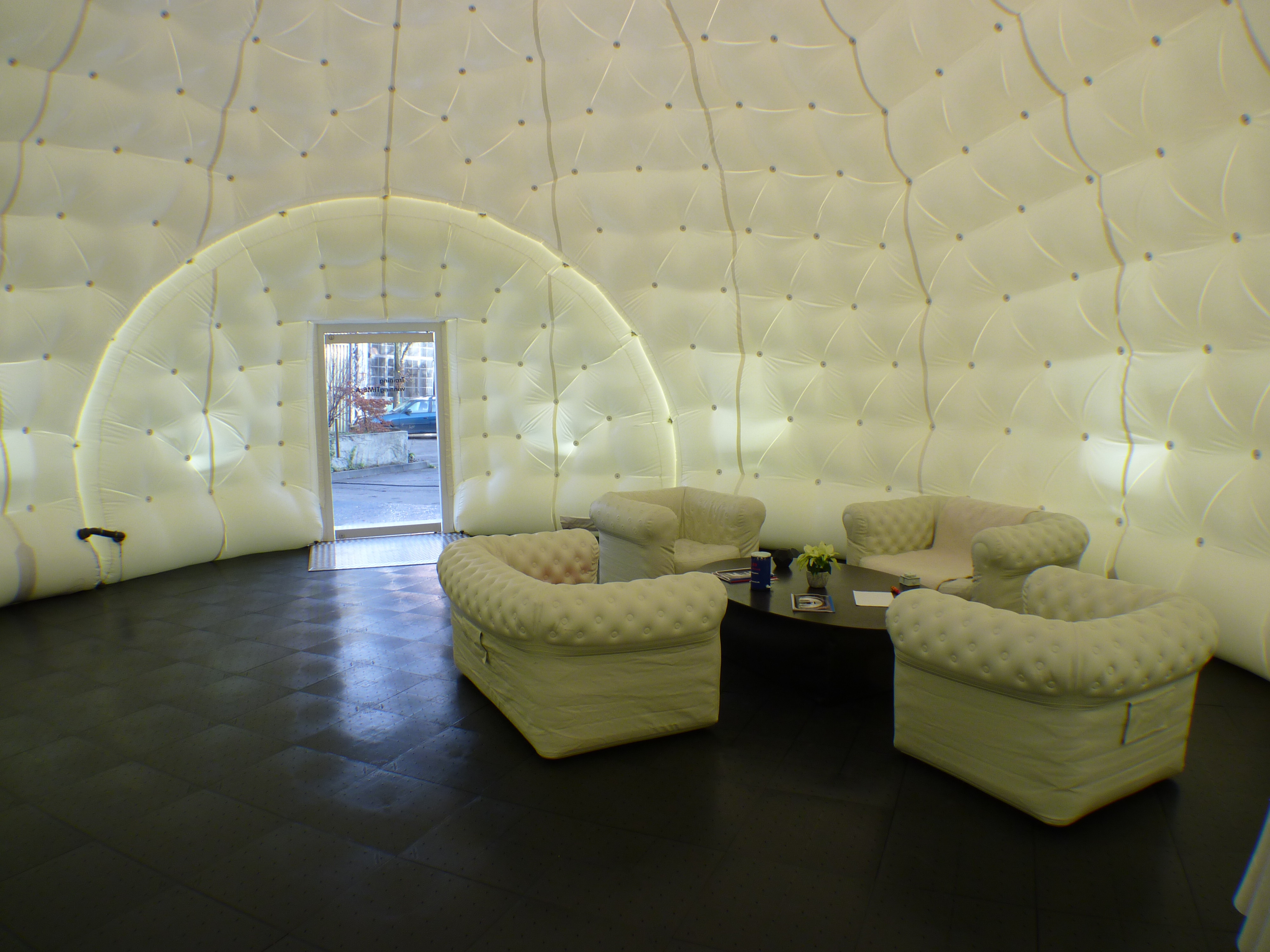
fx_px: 991
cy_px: 476
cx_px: 635
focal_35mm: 27
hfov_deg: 65.3
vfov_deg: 51.4
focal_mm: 4.8
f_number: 2.8
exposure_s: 1/30
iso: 80
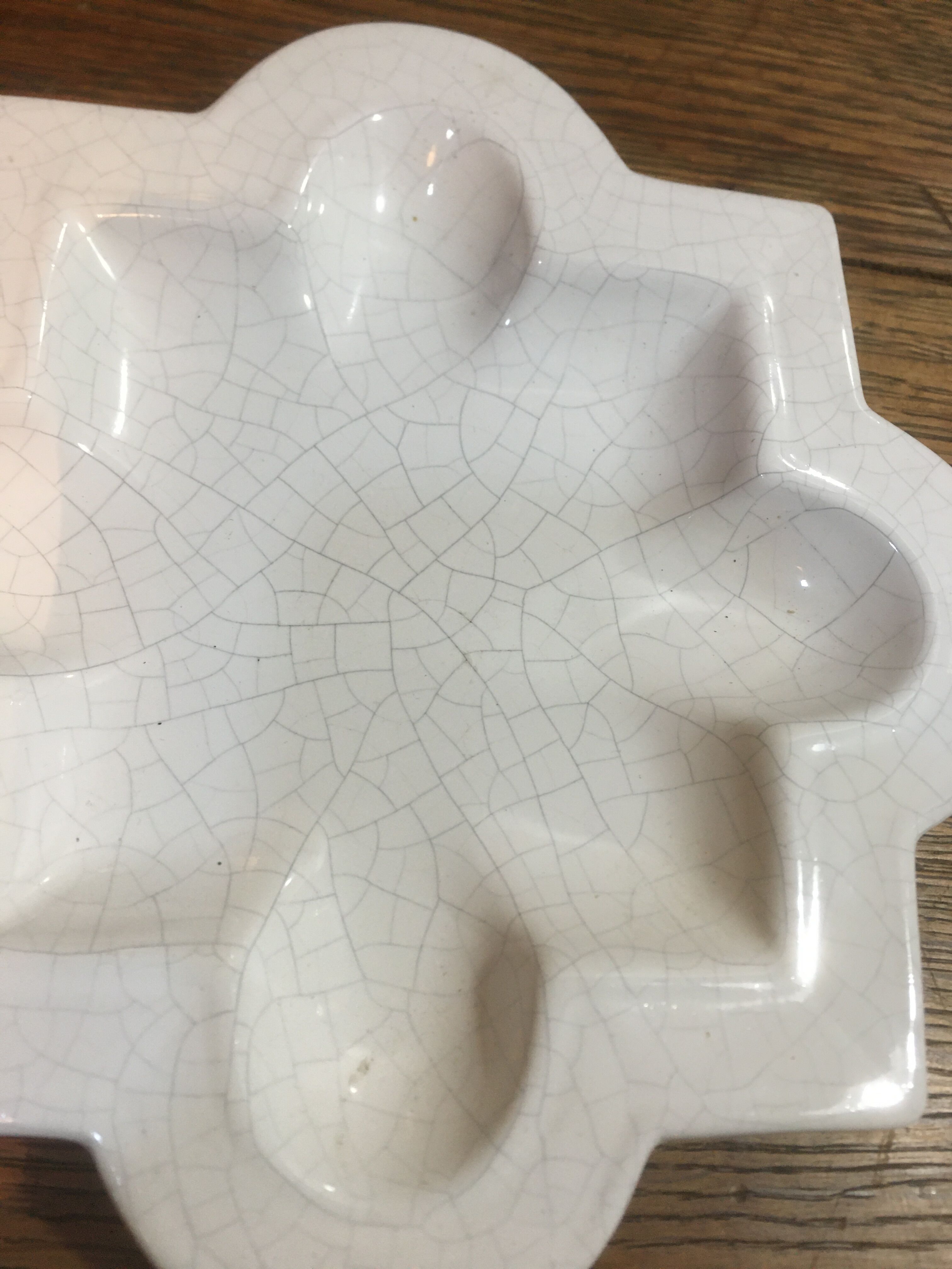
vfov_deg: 61.7
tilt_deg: -68.4
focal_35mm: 29
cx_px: 476
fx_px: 1063
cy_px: 634
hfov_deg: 48.2
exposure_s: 1/33
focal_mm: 4.15
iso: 125
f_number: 2.2
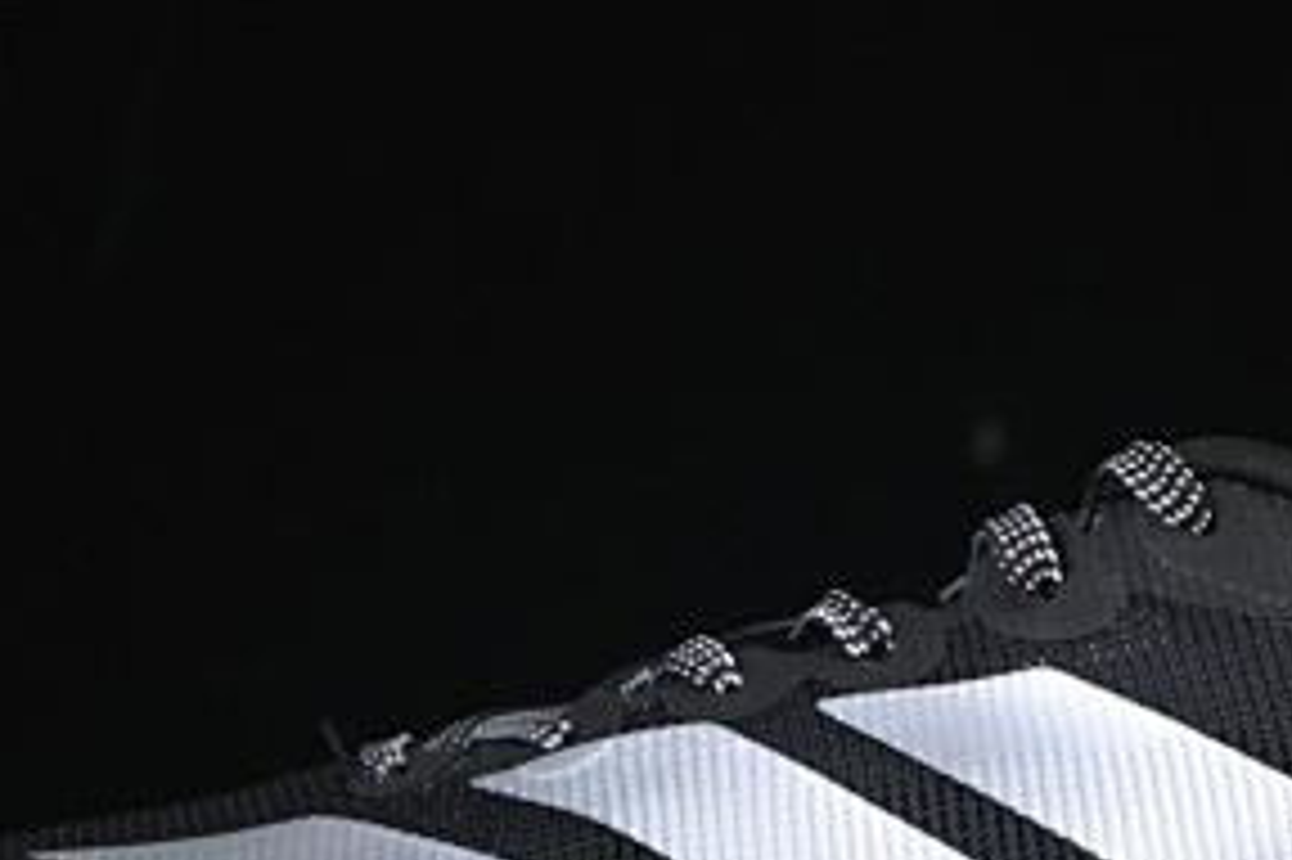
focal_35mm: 209
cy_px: 655
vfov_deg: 6.6
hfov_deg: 9.8
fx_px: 7496
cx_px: 959
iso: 160
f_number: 6.3
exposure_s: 1/60
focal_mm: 50
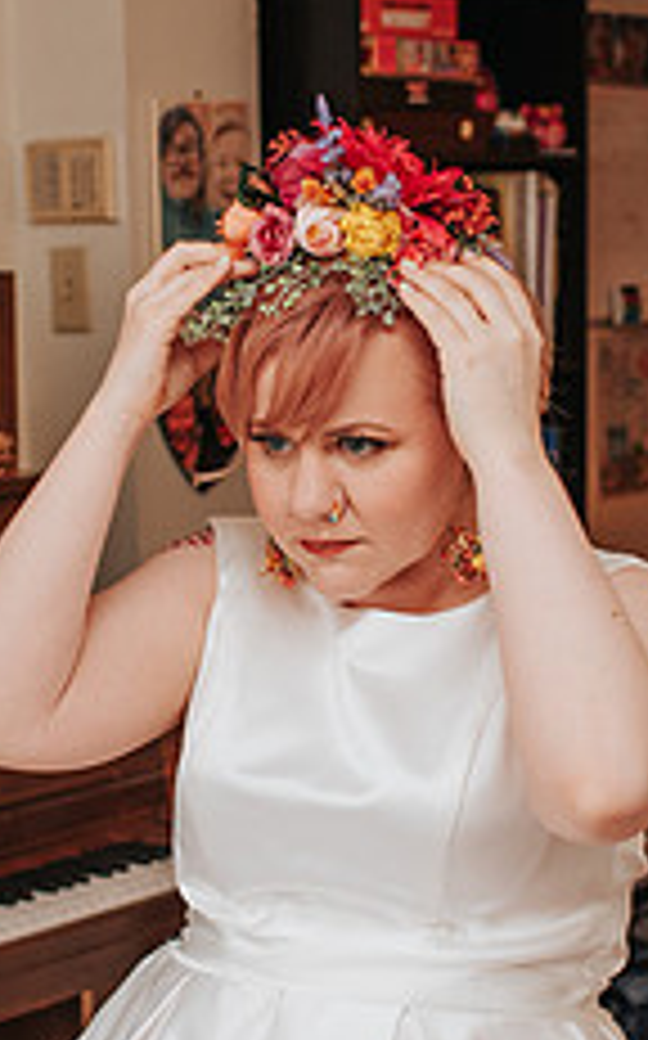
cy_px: 601
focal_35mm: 99
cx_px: 231
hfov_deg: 13.2
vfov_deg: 21.0
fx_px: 2803
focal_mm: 35
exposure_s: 1/160
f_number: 4
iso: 800
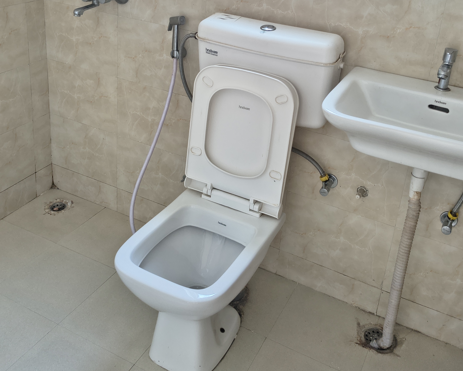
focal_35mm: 39
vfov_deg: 37.3
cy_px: 94
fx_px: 534
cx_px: 228
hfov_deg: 46.8
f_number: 1.8
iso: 424
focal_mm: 5.56
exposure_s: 1/100
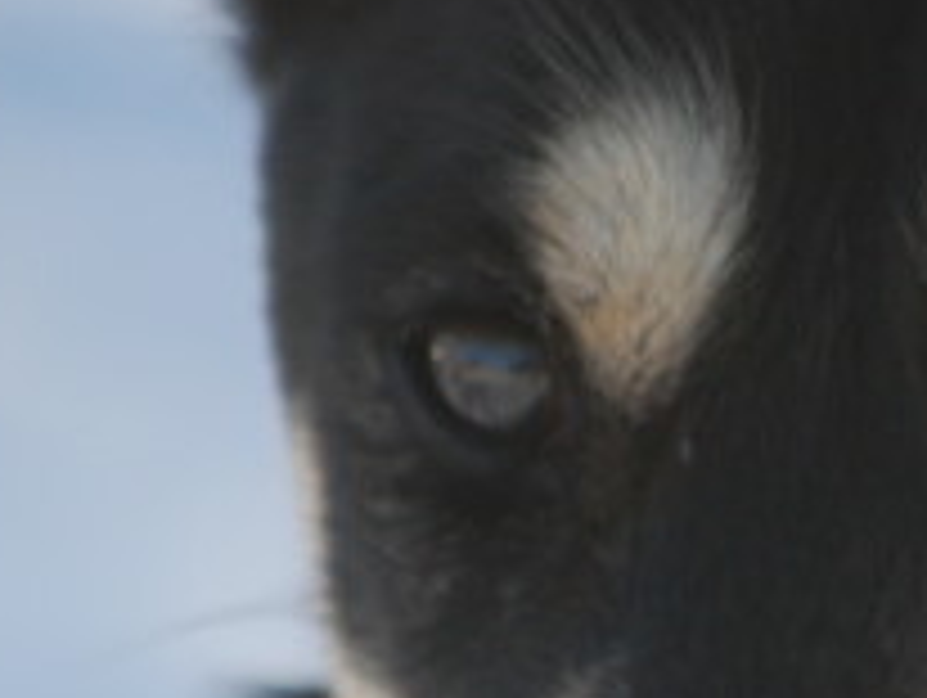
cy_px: 856
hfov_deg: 1.4
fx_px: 38849
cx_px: 626
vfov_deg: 1.0
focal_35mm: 1449
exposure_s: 1/500
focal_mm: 300
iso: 450
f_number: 5.6
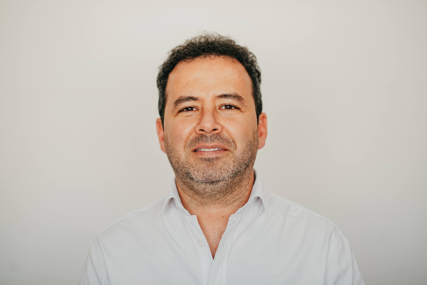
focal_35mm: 85
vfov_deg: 16.1
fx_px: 1009
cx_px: 214
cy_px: 142
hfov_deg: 23.9
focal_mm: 85
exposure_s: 1/250
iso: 200
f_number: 2.5
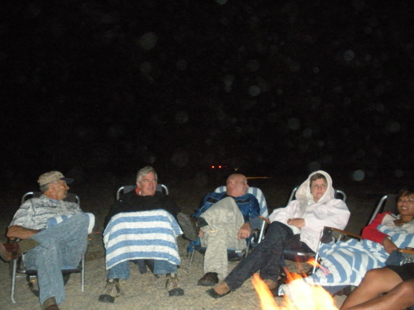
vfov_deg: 39.7
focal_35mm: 36
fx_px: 431
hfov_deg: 51.4
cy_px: 155
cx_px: 207
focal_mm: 6.3
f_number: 3.5
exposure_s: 1/60
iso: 800
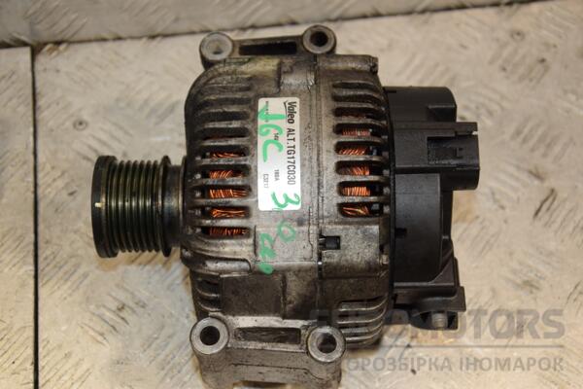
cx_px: 292
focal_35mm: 68
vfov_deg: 20.2
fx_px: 1093
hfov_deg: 29.9
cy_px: 194
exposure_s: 1/200
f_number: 5.6
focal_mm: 45
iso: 800
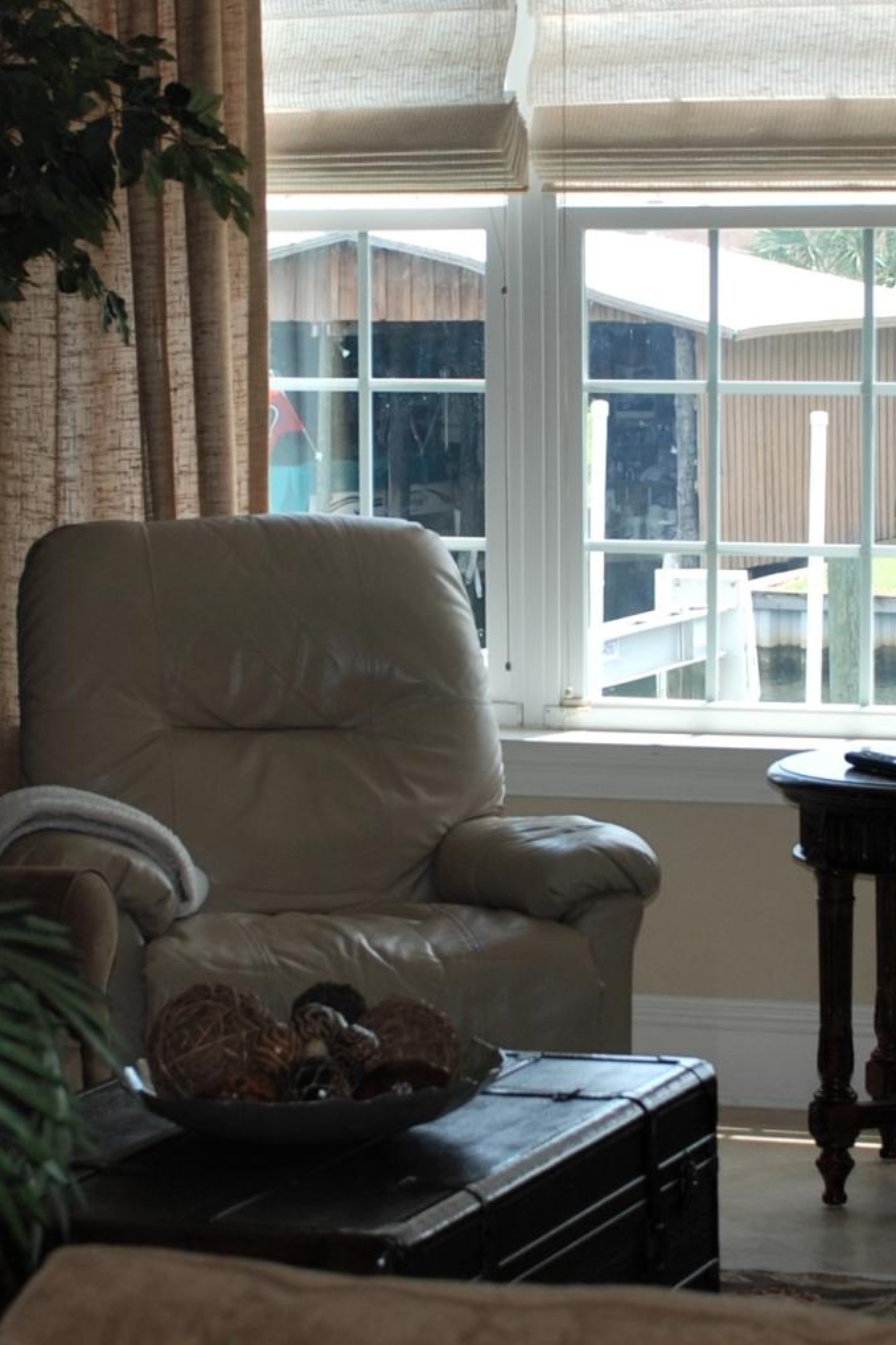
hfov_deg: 11.1
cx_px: 548
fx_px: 4629
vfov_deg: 16.5
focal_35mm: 124
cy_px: 620
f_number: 4
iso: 100
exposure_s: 1/125
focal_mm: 28
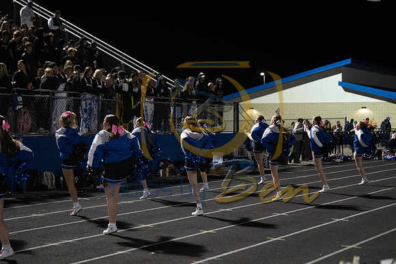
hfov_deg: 28.8
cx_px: 198
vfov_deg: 19.5
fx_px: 770
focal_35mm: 70
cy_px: 132
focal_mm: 70
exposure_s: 1/400
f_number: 2.8
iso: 4000
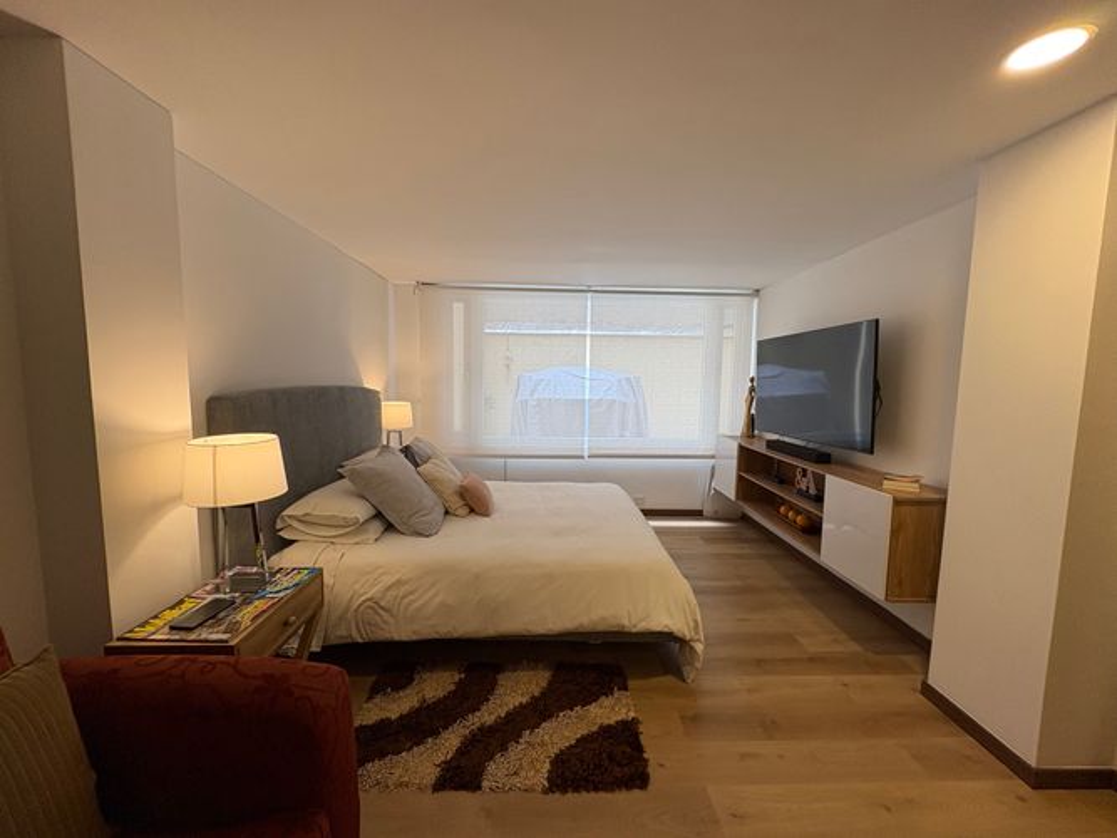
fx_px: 452
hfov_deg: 102.1
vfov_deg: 85.7
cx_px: 558
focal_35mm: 14
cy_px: 419
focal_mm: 2.22
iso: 100
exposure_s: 1/99
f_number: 2.2
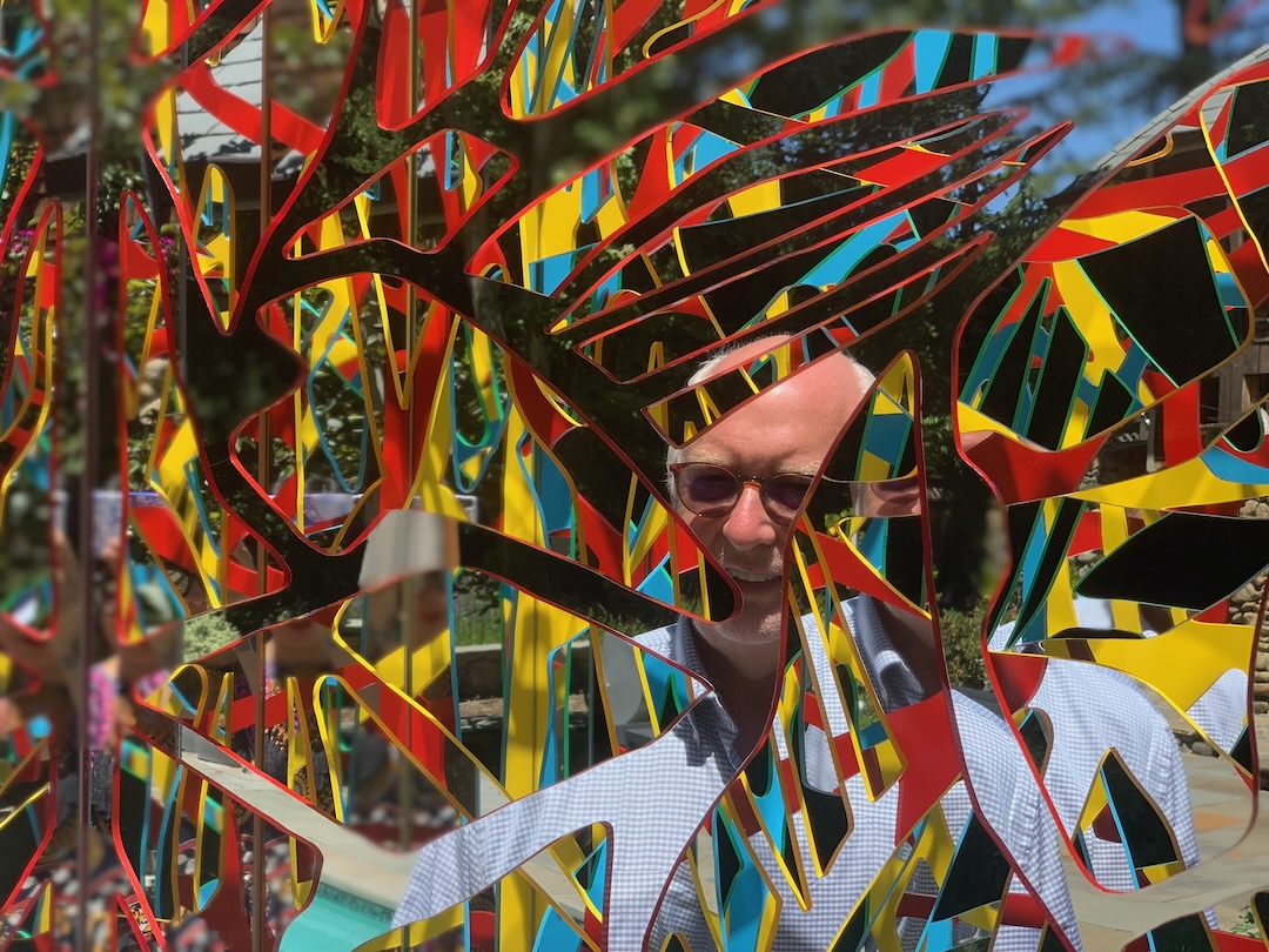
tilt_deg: +2.5
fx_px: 1906
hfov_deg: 36.8
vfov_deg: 28.0
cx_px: 634
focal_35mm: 52
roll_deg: +0.2
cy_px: 476
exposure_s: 1/639
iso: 16
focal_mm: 6
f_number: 2.4
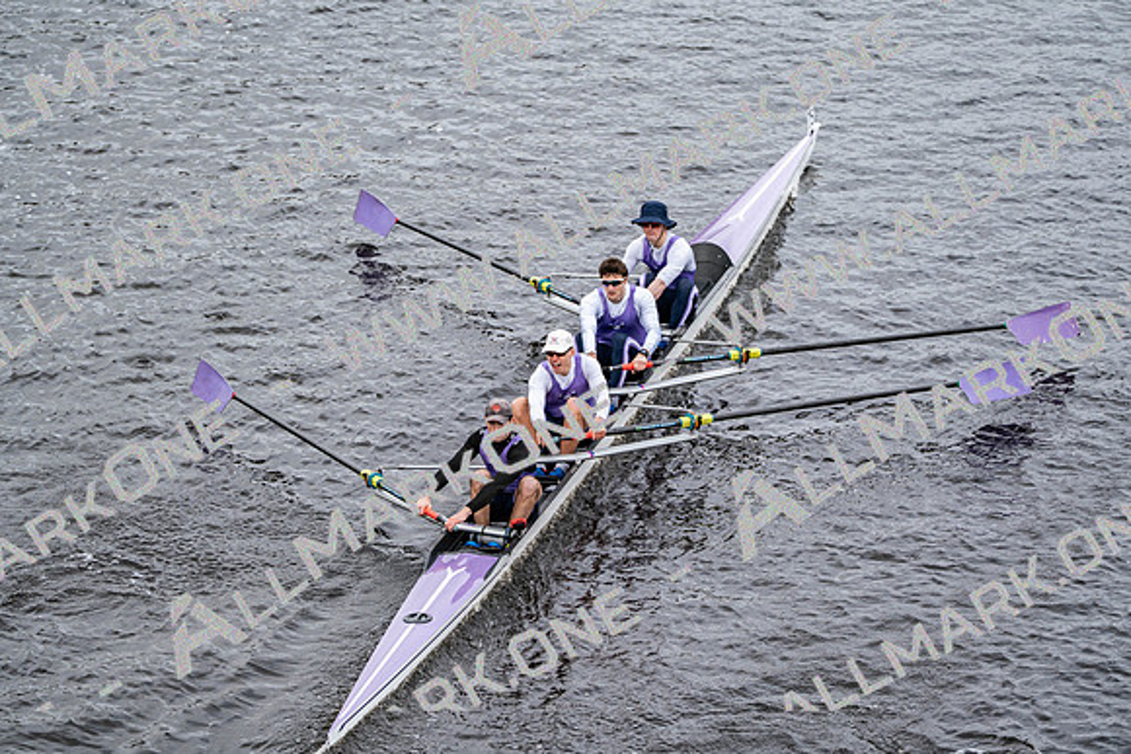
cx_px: 566
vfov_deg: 6.9
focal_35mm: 200
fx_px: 6285
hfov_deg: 10.3
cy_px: 377
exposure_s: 1/2000
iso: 320
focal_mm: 200
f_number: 2.8
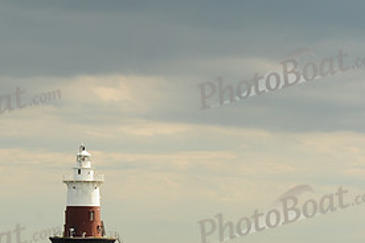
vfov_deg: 9.3
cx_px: 130
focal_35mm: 147
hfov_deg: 13.9
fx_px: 1490
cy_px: 162
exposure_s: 1/1250
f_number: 7.1
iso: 320
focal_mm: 70
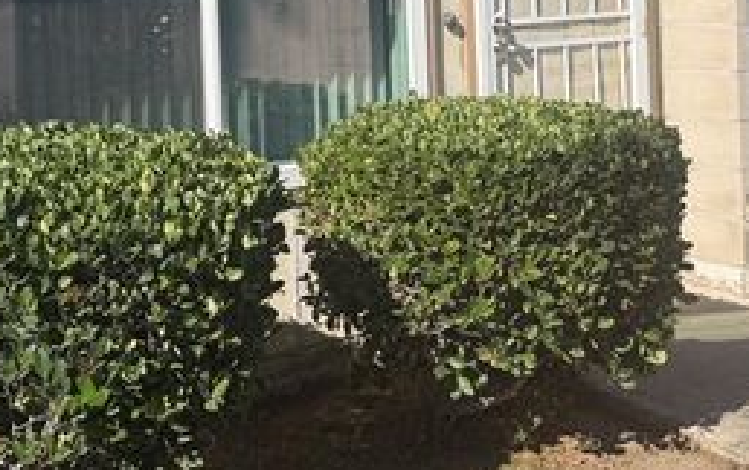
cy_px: -20
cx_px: 374
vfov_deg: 20.0
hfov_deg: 32.4
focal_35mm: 63
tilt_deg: -1.0
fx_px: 1288
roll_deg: +1.8
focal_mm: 6.76
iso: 80
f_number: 1.78
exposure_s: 1/3759
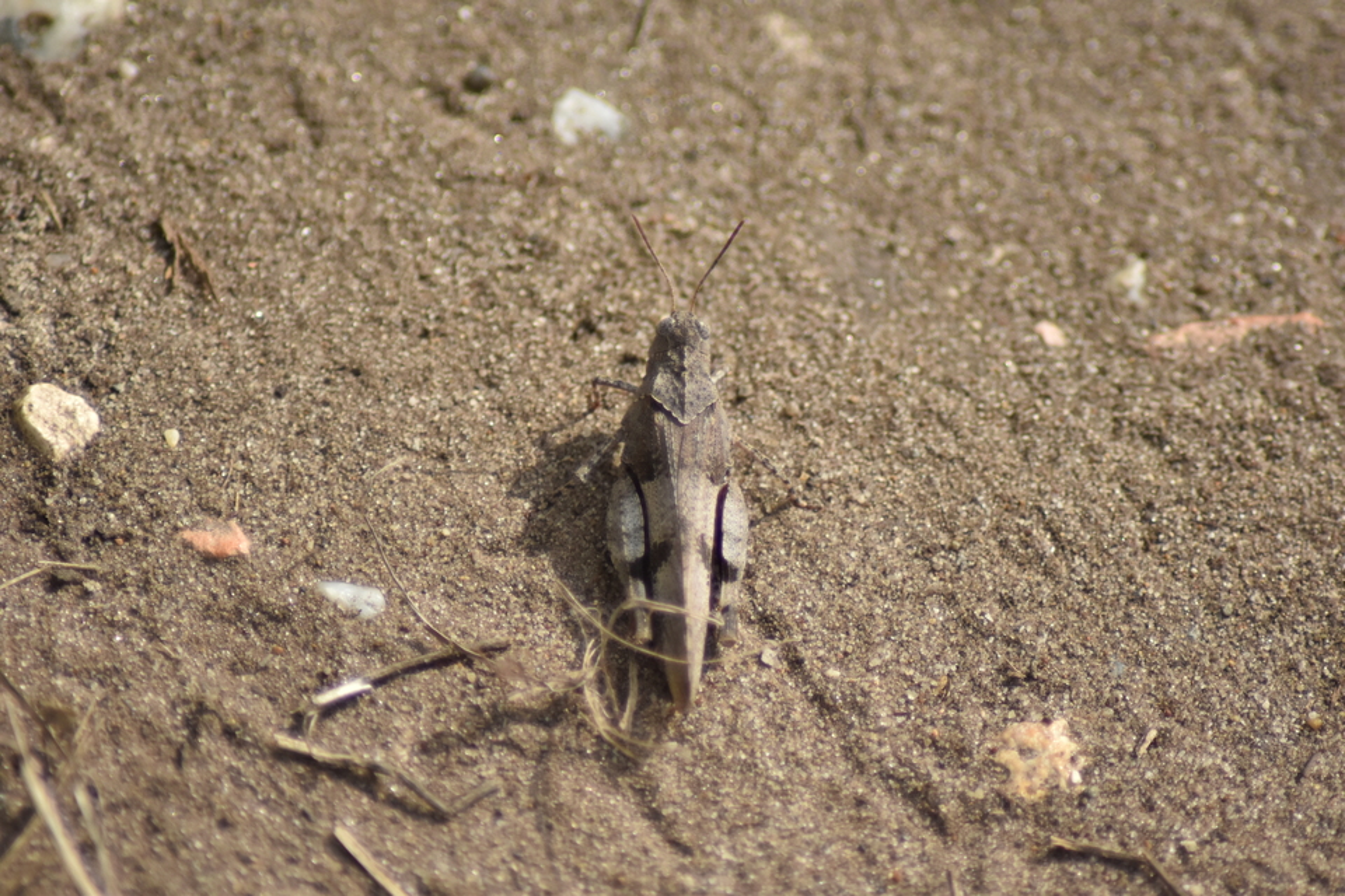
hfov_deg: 4.6
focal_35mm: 450
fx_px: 16811
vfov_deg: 3.1
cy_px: 448
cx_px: 672
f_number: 5.6
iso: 800
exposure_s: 1/4000
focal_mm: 300
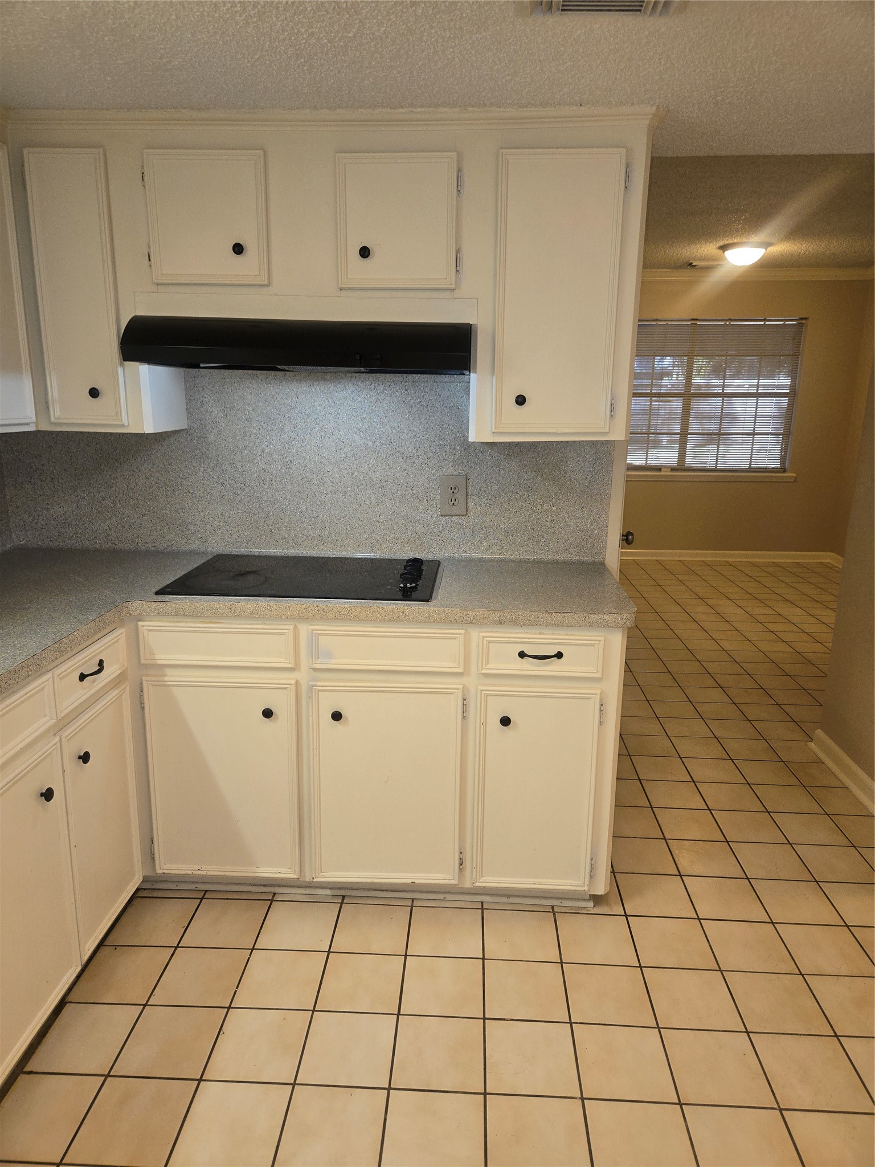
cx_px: 438
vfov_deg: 73.9
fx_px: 775
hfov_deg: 58.9
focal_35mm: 23
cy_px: 584
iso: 100
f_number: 1.8
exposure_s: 1/30
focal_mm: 5.4
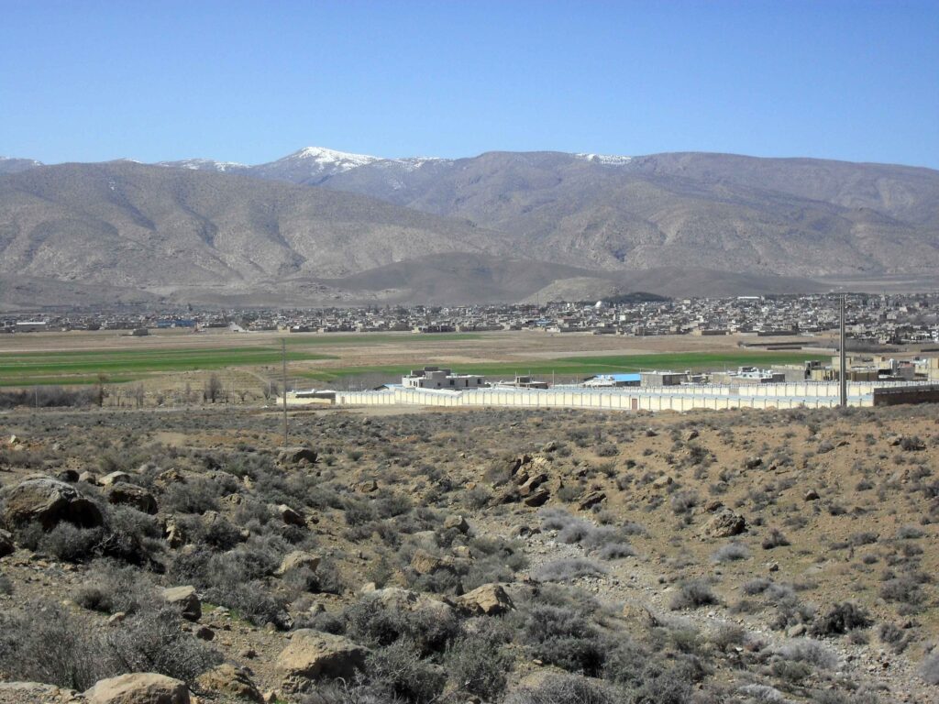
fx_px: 1546
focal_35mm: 57
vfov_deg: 25.7
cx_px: 470
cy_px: 352
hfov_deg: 33.8
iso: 100
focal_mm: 10.1
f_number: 10.9
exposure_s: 1/180
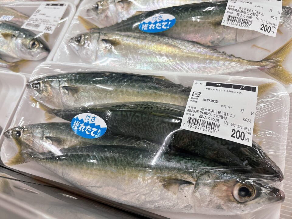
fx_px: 219
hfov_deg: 67.3
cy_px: 110
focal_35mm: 26
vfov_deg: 53.1
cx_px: 146
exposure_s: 1/120
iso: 125
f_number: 1.6
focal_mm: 5.96
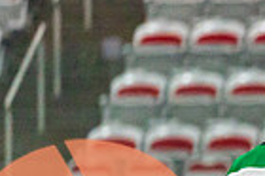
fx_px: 6786
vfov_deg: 1.5
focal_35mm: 923
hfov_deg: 2.2
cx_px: 439
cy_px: 241
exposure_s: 1/1600
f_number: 2.8
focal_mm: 200
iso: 4000
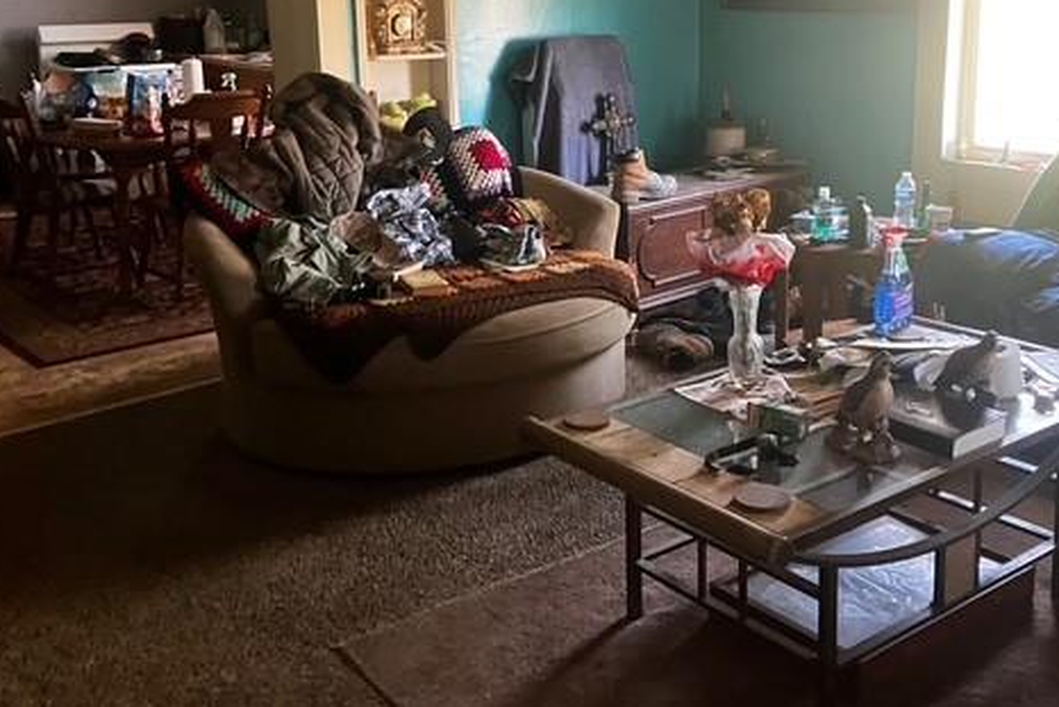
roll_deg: +0.9
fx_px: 1177
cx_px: 602
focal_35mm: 40
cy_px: 209
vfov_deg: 33.0
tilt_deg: -11.9
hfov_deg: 48.3
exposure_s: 1/30
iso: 400
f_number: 1.8
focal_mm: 3.99
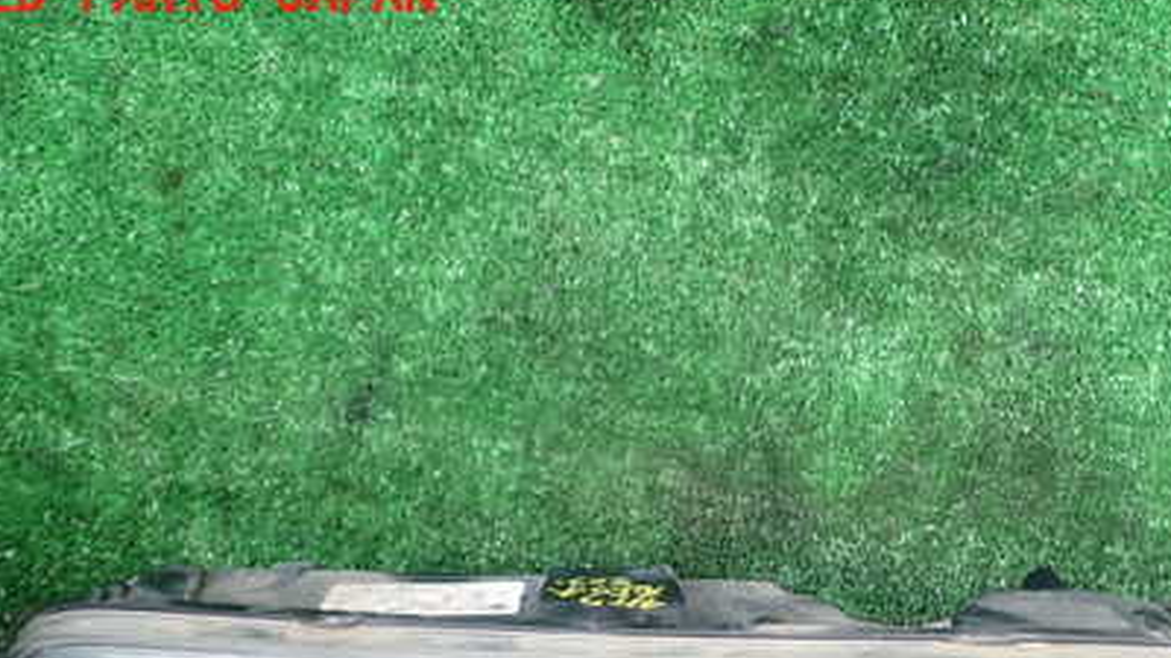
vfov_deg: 23.7
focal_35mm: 49
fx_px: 1521
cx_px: 782
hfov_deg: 41.5
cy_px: 614
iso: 200
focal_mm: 5.4
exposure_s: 1/50
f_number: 2.3
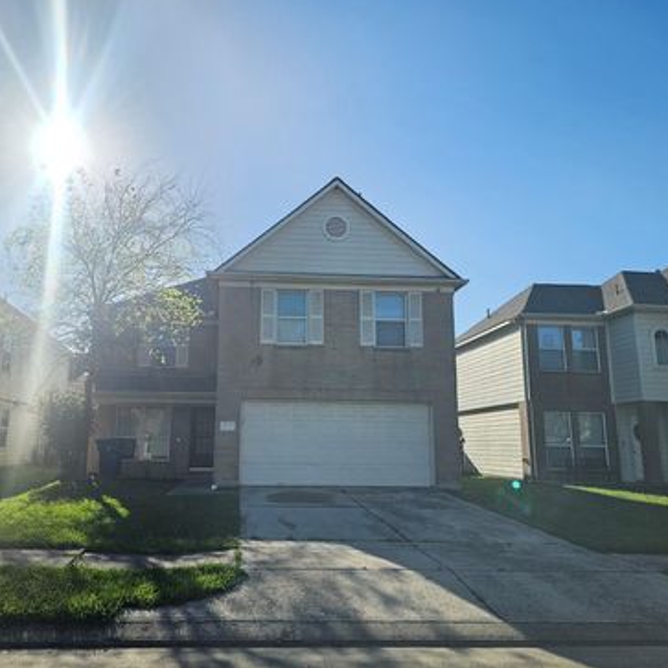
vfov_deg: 57.3
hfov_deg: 57.0
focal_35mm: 28
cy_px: 325
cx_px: 282
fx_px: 611
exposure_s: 1/1205
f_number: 1.7
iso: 20
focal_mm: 6.3
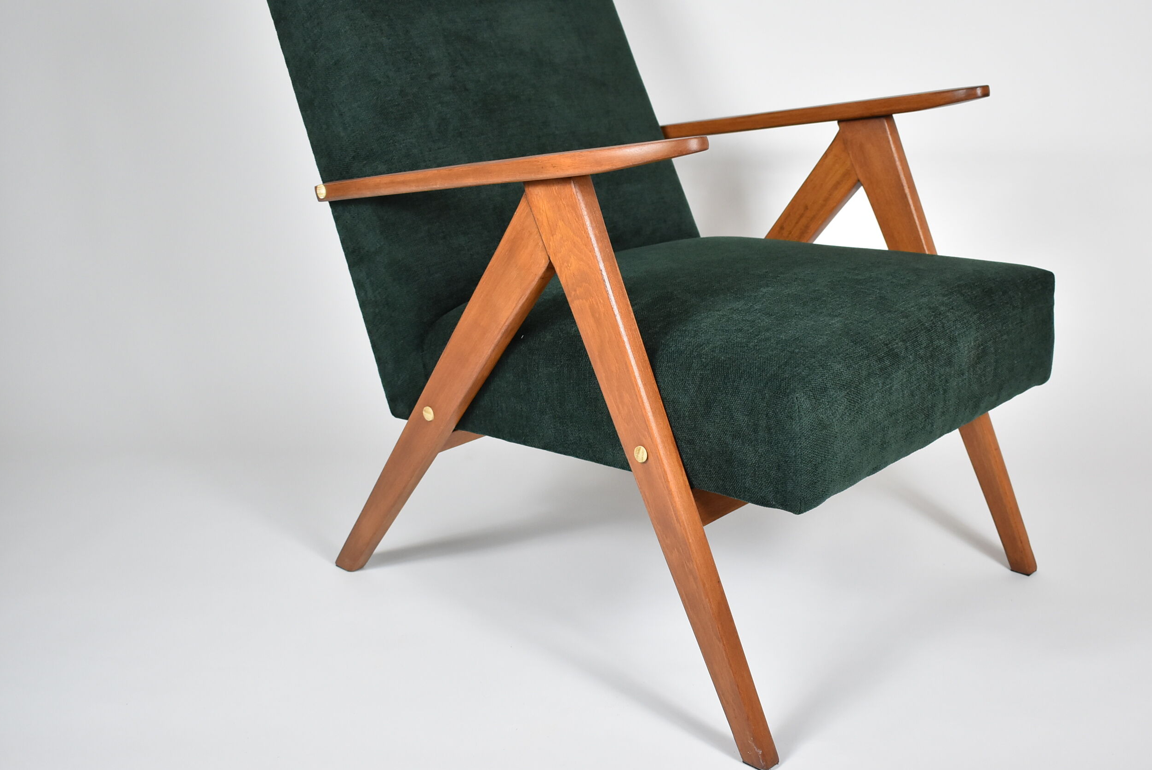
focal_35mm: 43
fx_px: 1377
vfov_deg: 31.2
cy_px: 338
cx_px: 652
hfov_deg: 45.3
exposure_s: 1/125
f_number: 4
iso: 900
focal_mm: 24
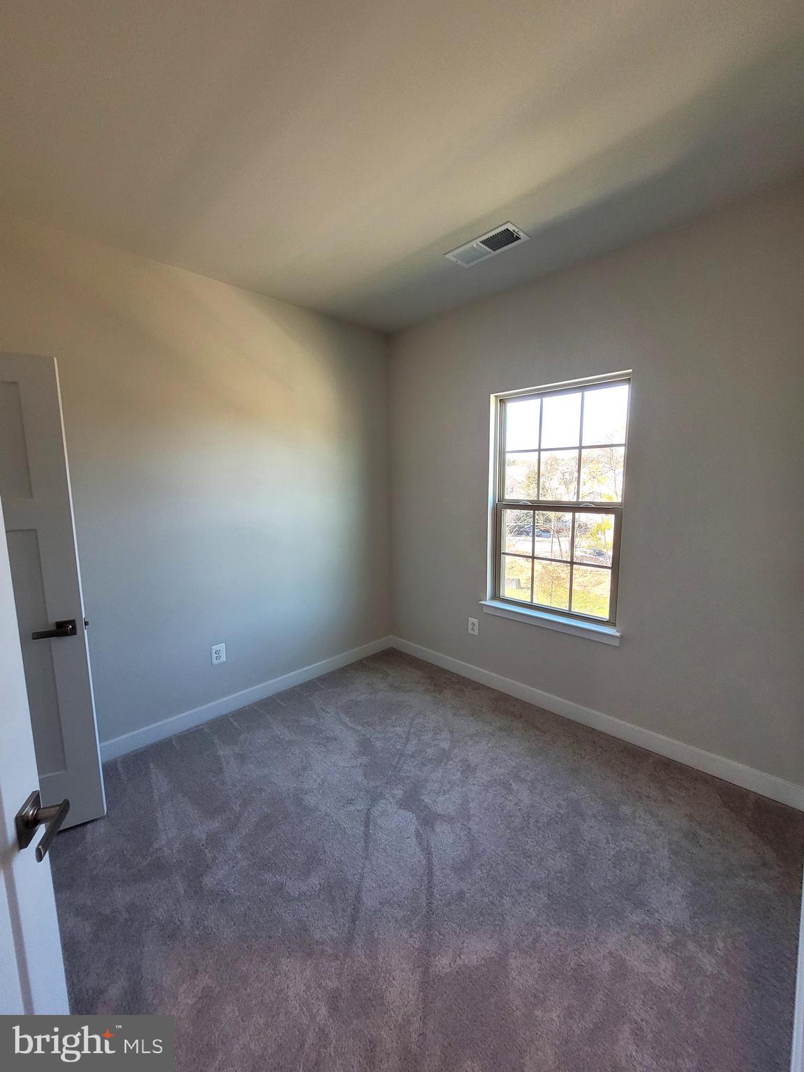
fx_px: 403
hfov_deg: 89.9
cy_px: 536
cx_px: 402
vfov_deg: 106.2
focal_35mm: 13
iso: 125
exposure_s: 1/60
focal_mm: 1.74
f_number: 2.2
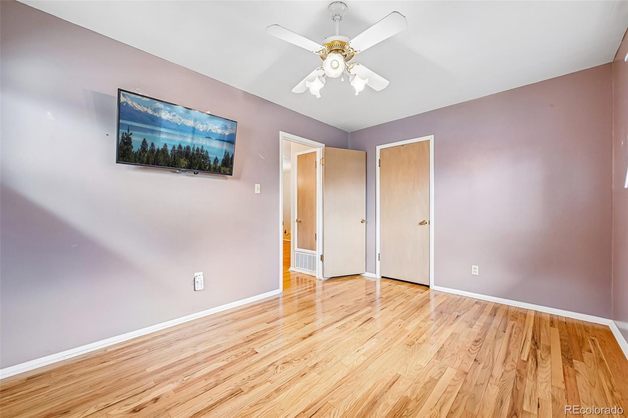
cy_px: 209
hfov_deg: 104.3
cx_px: 314
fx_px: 244
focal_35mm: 14
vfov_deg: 81.2
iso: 400
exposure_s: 1/5
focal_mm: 14
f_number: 11
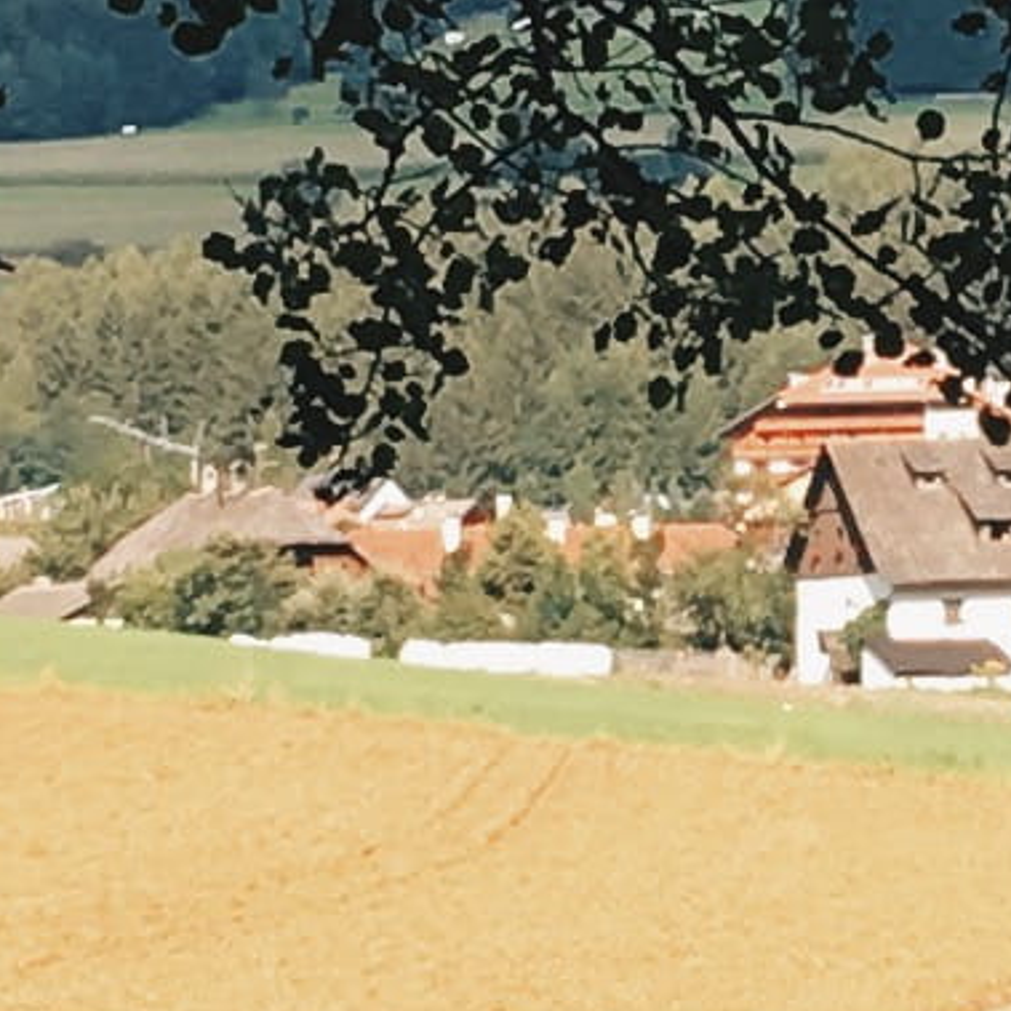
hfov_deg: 6.4
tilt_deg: +2.7
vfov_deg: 6.4
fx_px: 9021
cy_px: 296
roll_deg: +1.5
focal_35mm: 273
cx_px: 1022
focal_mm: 4.15
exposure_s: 1/541
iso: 25
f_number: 2.2
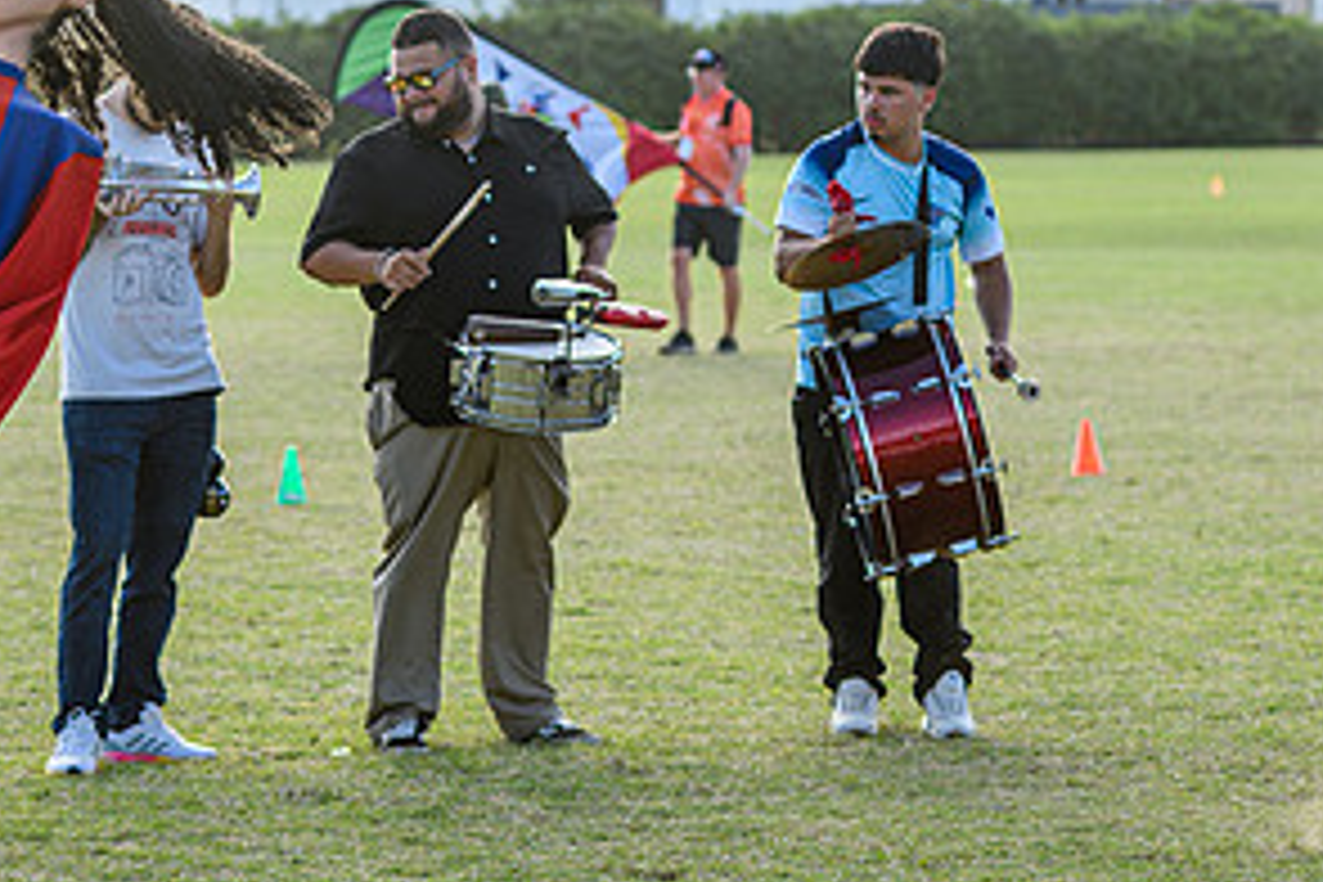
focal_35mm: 207
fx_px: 7607
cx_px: 472
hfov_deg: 9.9
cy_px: 376
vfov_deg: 6.6
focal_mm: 70
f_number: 3.2
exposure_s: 1/400
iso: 100
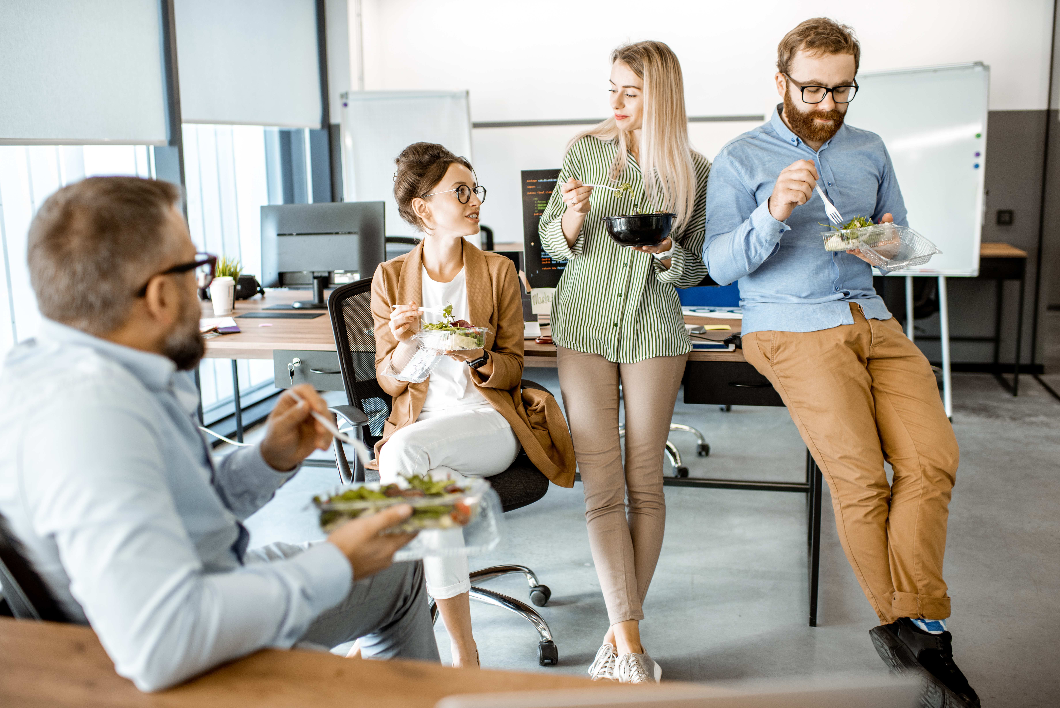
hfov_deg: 54.4
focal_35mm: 35
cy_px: 354
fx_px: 1031
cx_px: 530
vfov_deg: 37.9
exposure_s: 1/200
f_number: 2.2
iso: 400
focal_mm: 35
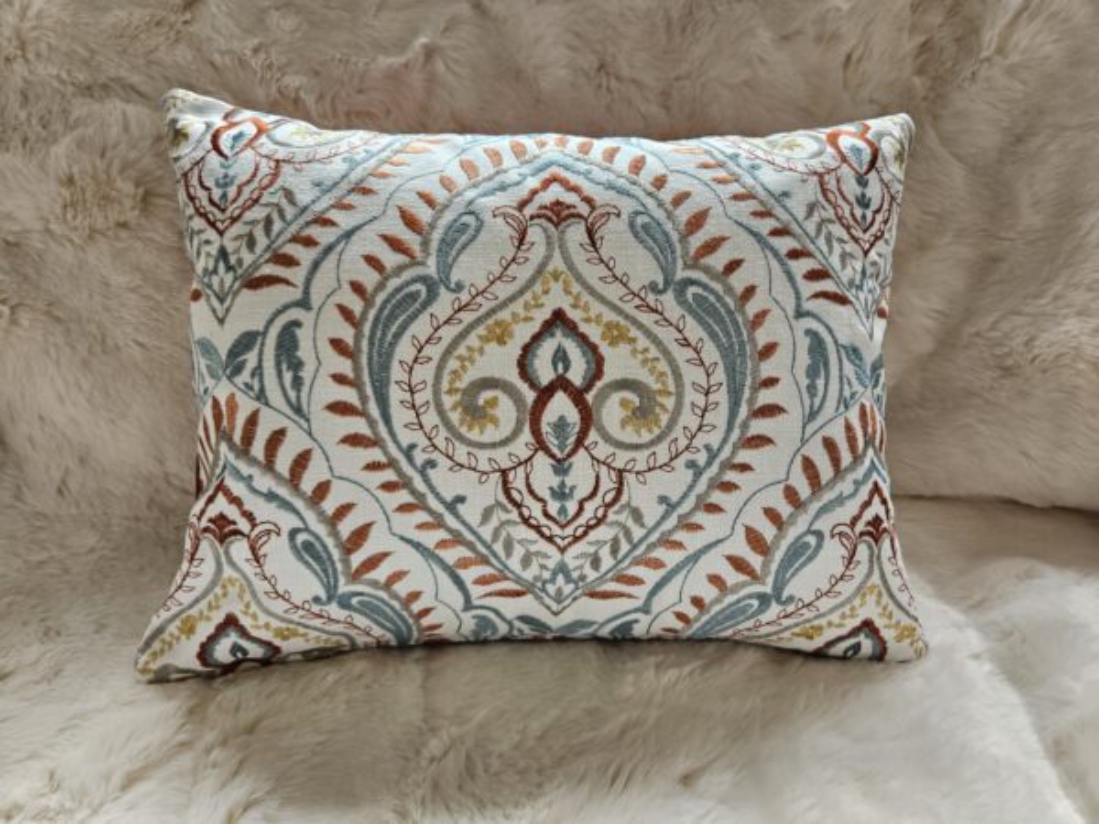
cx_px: 550
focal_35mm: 23
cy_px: 412
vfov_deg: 58.9
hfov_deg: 73.9
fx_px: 730
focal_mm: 5.4
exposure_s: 1/180
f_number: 1.8
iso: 125
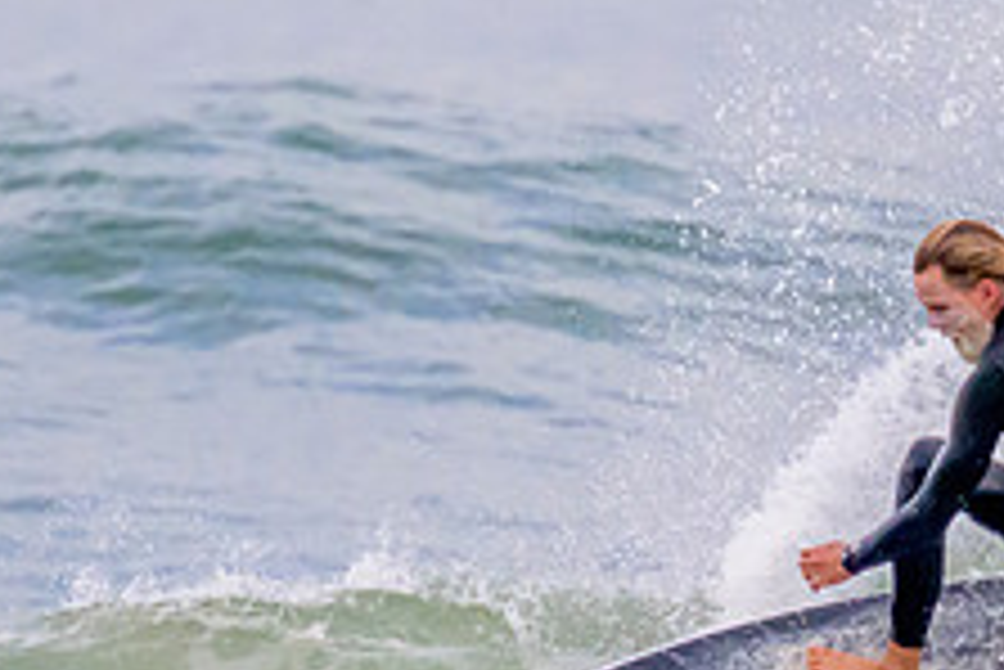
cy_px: 509
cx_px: 875
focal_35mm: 2976
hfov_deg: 0.7
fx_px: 83048
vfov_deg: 0.5
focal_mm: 800
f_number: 11
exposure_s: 1/2000
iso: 3600
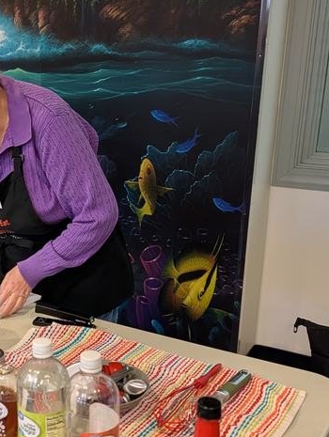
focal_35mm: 48
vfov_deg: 39.3
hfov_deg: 28.8
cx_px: 19
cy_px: 282
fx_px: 607
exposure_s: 1/120
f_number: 1.68
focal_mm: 6.9
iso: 351
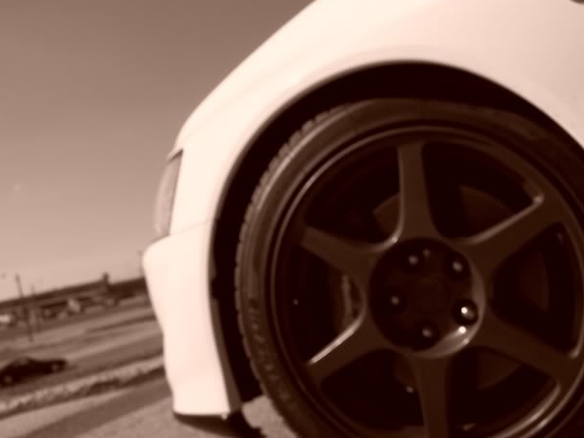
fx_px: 911
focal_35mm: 54
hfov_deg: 35.5
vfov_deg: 27.0
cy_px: 221
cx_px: 291
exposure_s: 1/800
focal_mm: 8.5
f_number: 4
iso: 64
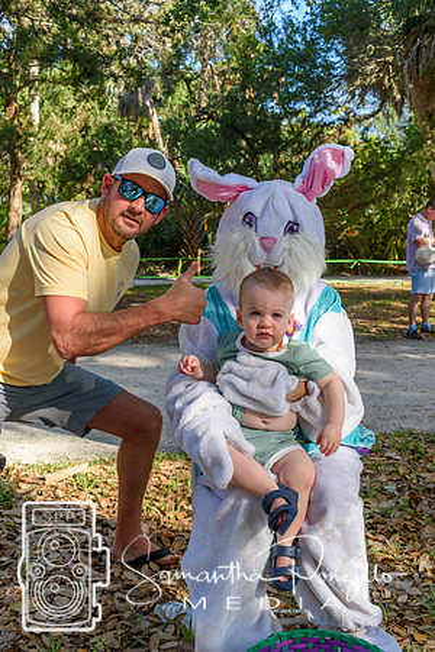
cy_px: 326
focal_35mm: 44
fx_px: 788
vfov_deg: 45.0
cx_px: 218
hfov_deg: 30.8
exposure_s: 1/320
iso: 200
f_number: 8
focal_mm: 29
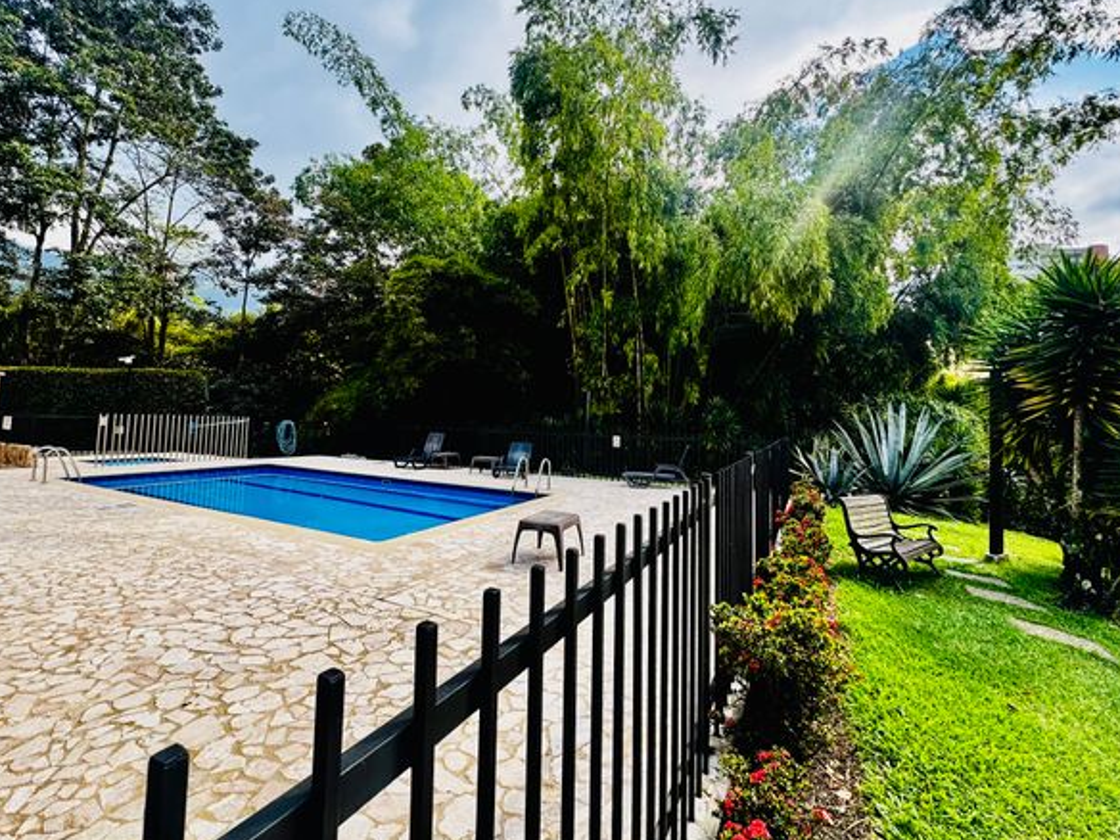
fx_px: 518
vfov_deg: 77.9
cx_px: 530
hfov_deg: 94.4
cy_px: 378
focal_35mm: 16
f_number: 2.2
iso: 40
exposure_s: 1/304
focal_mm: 2.22
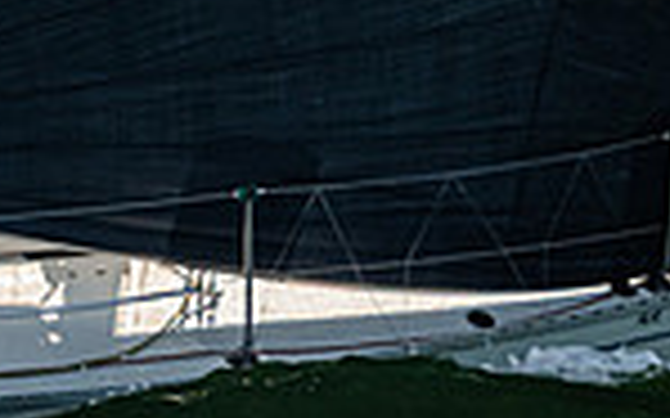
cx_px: -753
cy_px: -489
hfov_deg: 2.1
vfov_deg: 1.3
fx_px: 18435
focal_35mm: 1010
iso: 400
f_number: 8
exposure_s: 1/2000
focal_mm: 200
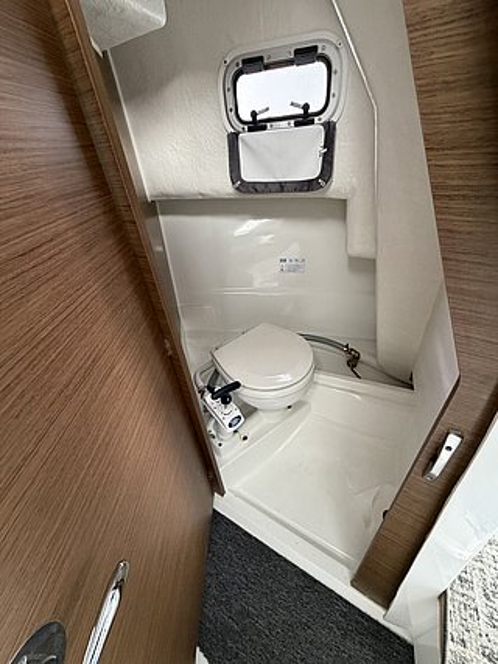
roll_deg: +4.9
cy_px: 332
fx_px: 269
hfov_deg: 85.6
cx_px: 249
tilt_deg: -35.1
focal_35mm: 14
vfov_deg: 102.1
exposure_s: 1/84
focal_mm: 2.22
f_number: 2.2
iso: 320
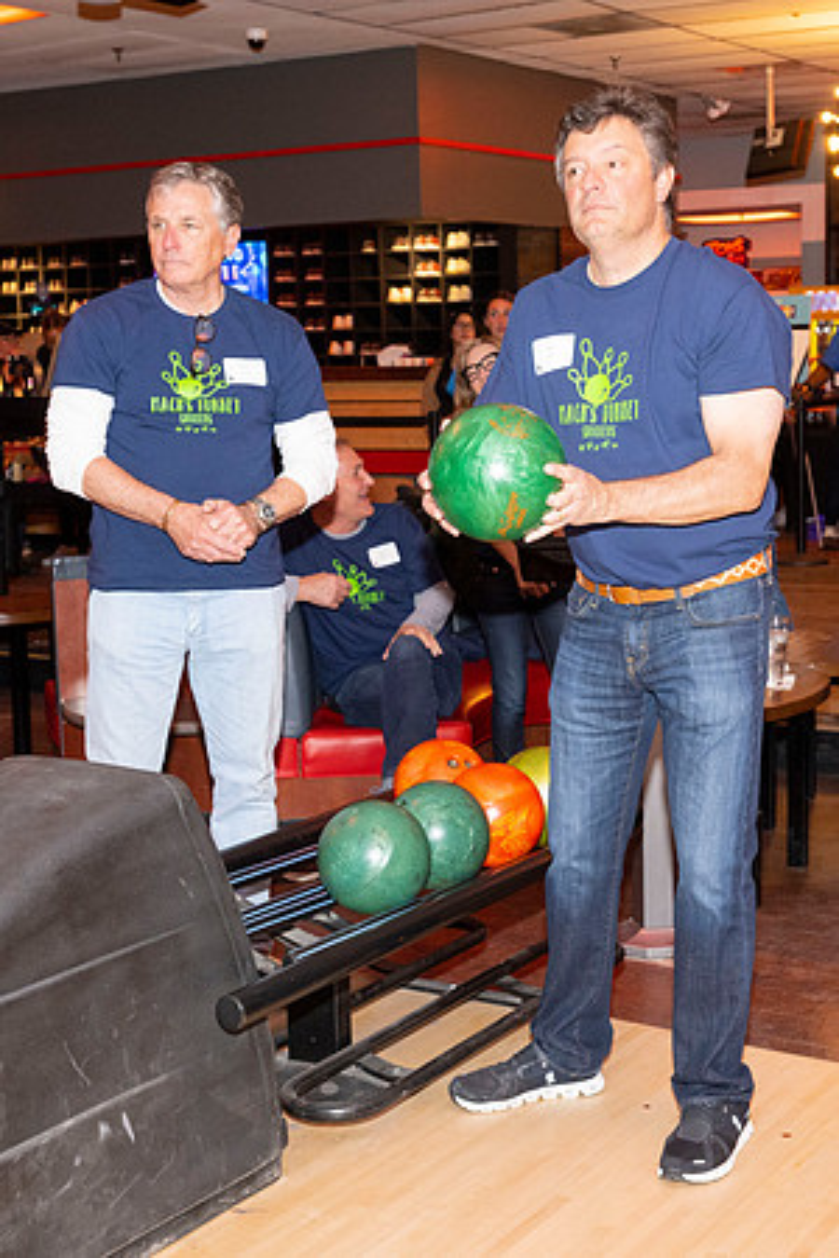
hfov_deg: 25.1
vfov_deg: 36.9
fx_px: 1888
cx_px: 433
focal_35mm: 54
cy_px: 629
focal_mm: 36
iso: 2000
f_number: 5.6
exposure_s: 1/100
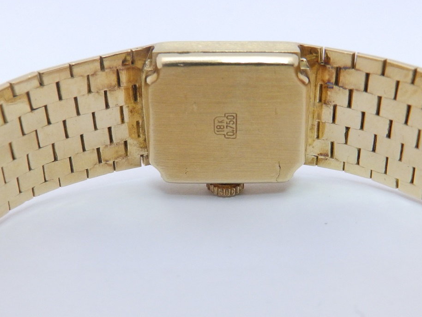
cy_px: 171
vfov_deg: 29.7
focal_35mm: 49
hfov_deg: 38.9
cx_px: 220
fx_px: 598
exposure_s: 1/30
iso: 500
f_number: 3.7
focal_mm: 5.7
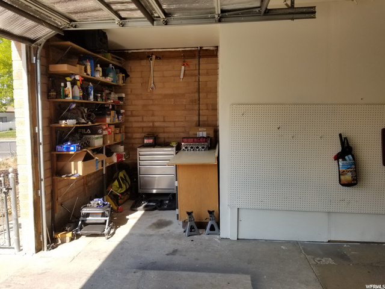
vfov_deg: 53.1
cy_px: 144
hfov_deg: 67.3
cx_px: 192
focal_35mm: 26
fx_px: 289
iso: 50
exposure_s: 1/792
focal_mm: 4.25
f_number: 1.7
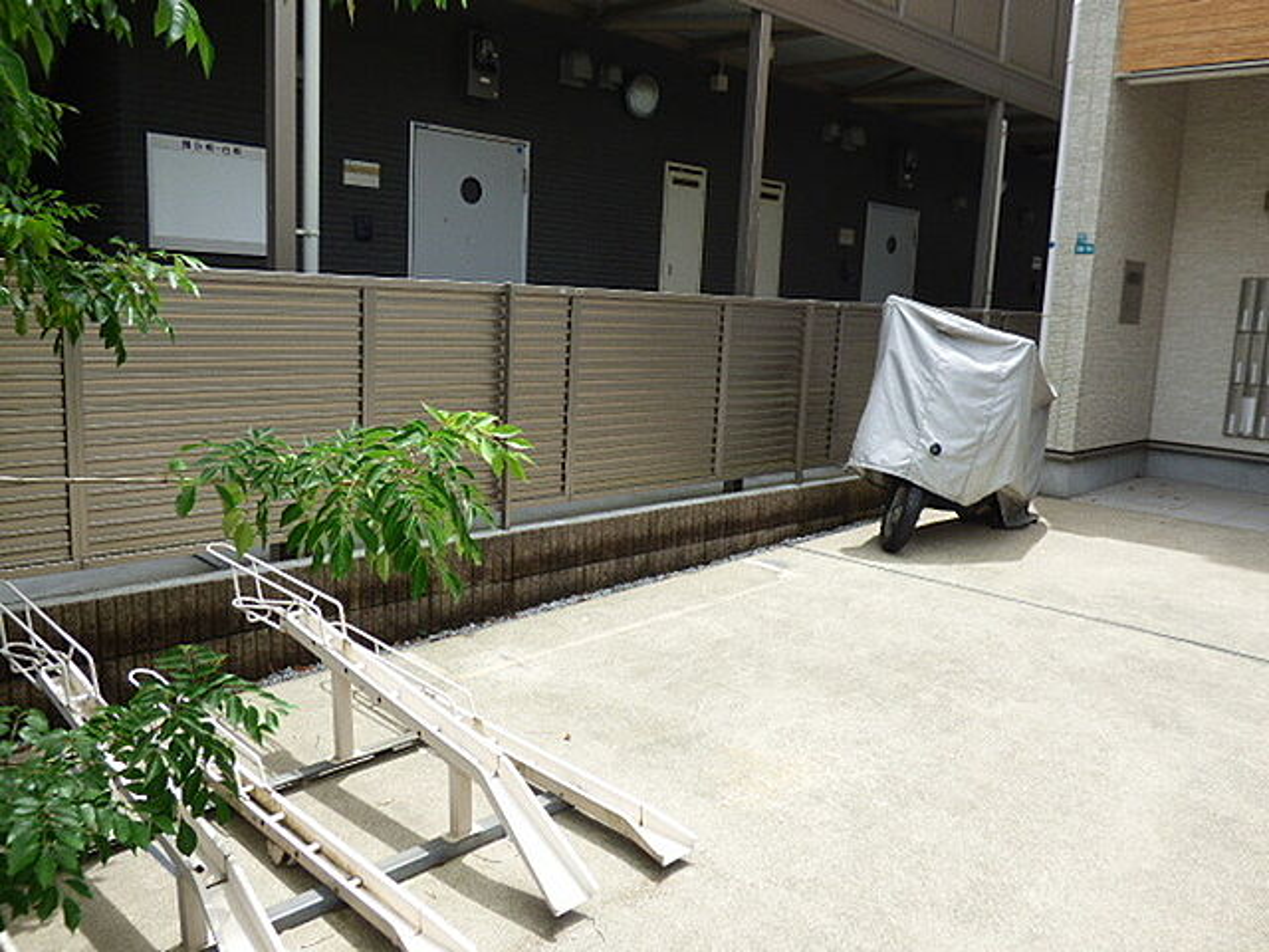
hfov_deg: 61.7
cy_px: 476
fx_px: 1063
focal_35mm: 29
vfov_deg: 48.2
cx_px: 634
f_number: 3.2
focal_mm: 5.04
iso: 100
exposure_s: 1/400
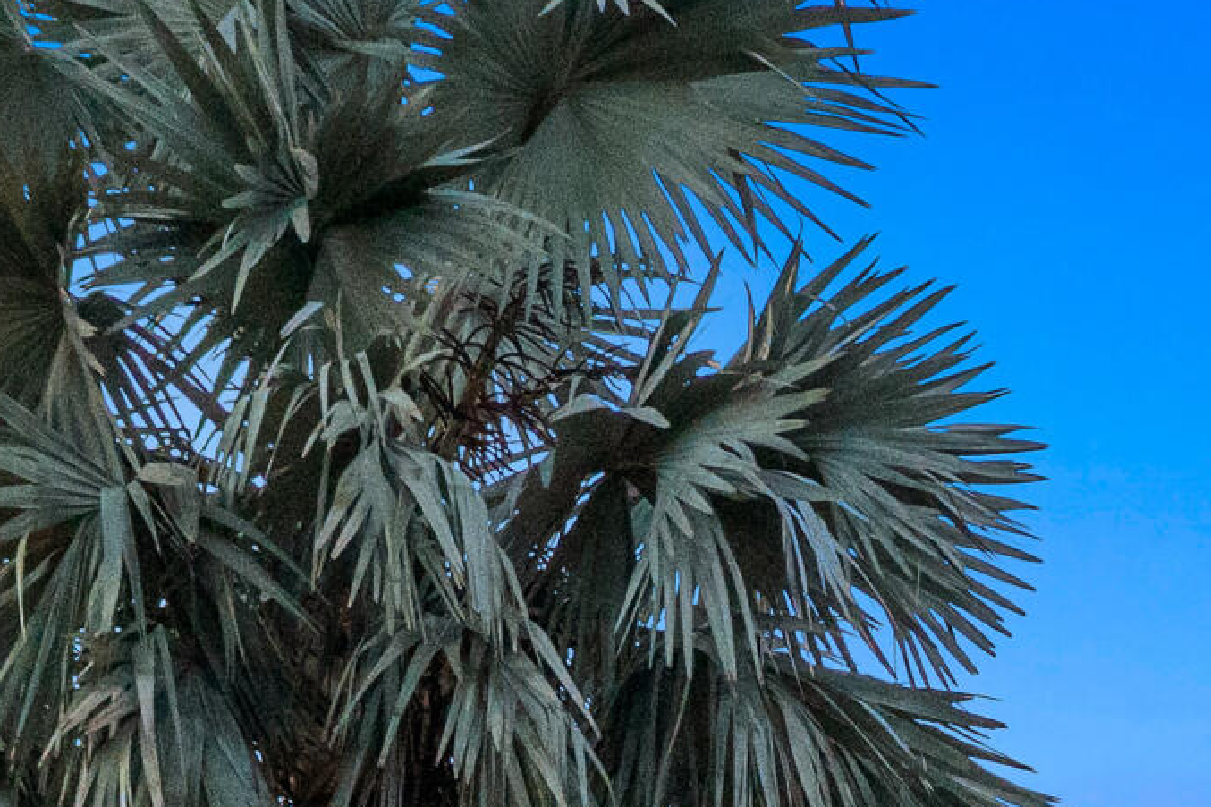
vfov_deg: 10.8
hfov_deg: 16.2
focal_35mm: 124
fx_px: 4170
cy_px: 1090
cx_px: 1190
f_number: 2.8
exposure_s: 1/80
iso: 800
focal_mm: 10.26
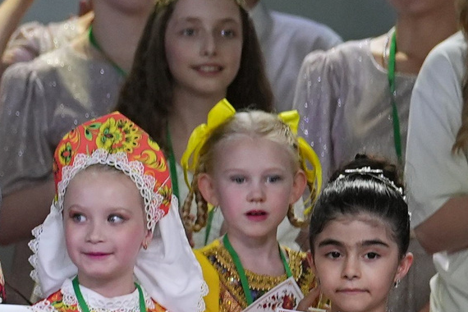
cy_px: 278
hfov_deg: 2.4
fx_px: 10919
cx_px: -563
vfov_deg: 1.6
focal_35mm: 840
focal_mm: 125
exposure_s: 1/250
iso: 1000
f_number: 2.8
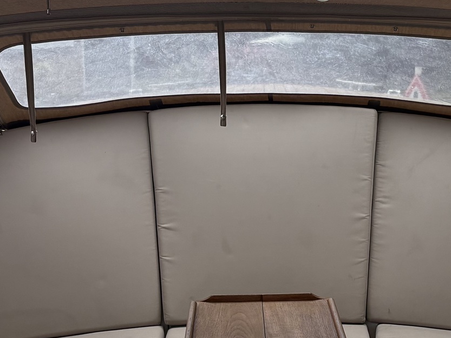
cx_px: 312
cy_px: 206
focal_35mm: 78
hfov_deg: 24.9
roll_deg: +0.0
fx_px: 1016
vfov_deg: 18.9
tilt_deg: -11.3
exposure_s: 1/1311
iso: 64
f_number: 1.6
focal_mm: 5.96
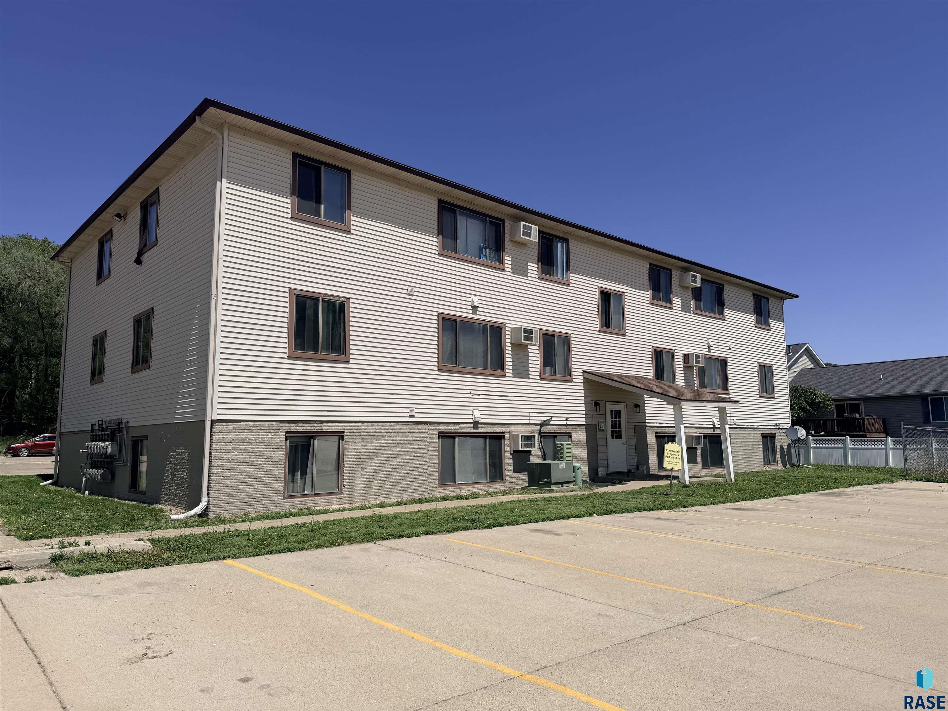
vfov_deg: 56.8
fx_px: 657
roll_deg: +0.7
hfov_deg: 71.6
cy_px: 356
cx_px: 474
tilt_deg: +9.3
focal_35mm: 24
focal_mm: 6.76
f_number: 1.78
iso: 80
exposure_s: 1/10309
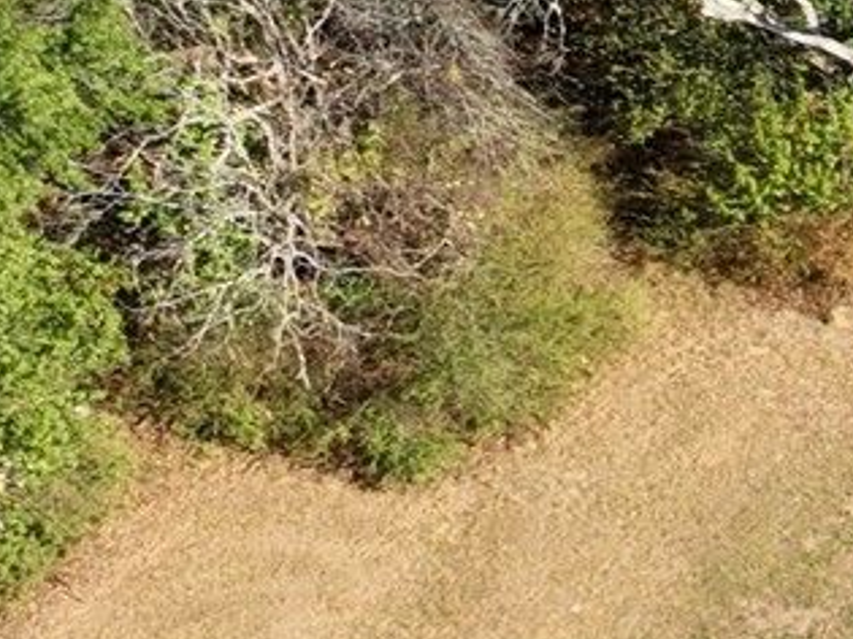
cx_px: 2021
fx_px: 3843
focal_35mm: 156
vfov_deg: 9.5
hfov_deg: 10.8
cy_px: 451
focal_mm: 12.29
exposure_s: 1/1250
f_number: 2.8
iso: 130
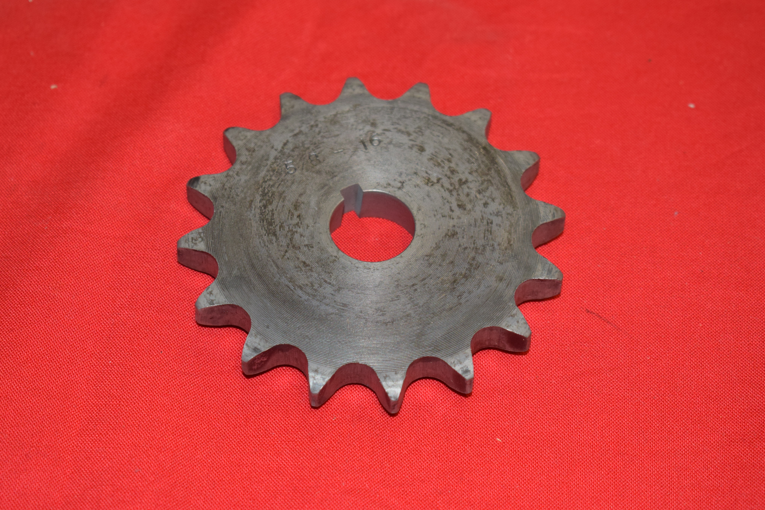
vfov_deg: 14.9
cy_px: 249
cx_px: 357
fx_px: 1946
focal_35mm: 92
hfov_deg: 22.2
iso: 800
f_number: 5.6
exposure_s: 1/125
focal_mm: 55
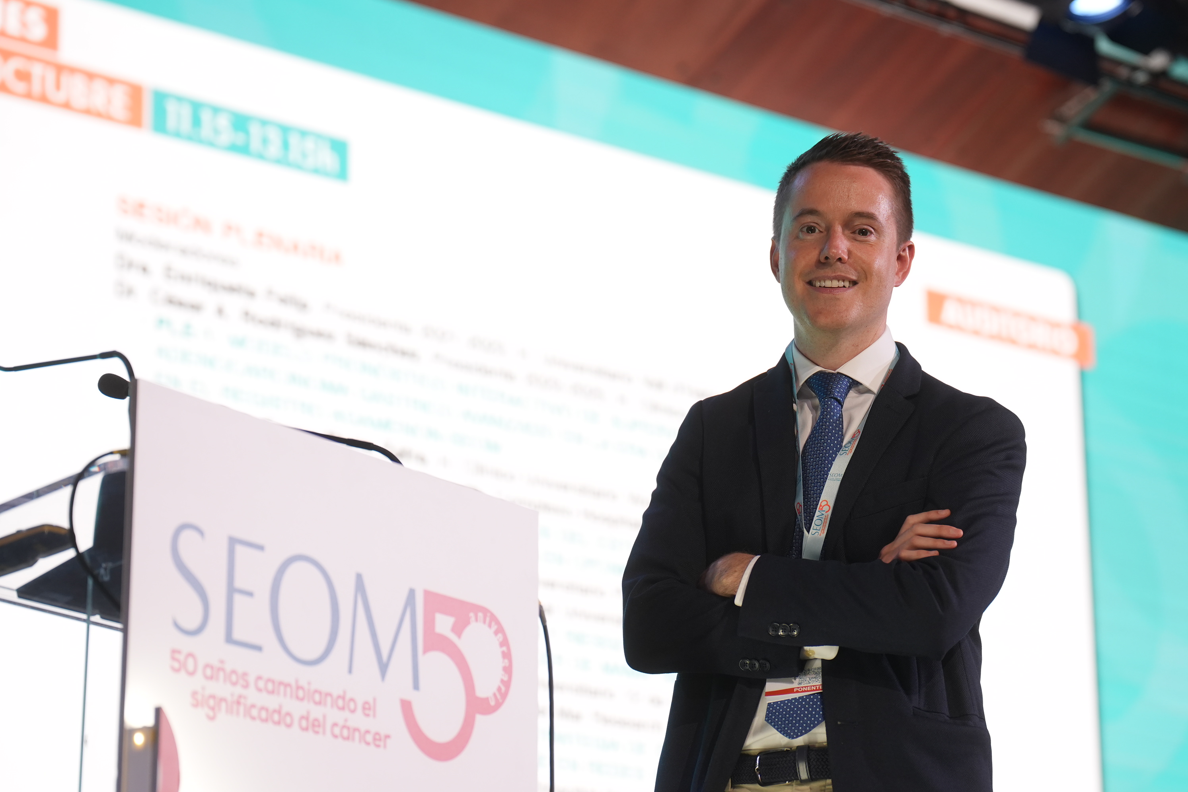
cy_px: 448
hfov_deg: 17.8
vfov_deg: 11.9
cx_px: 627
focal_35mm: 115
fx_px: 3795
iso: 800
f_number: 3.2
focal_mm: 98
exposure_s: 1/200
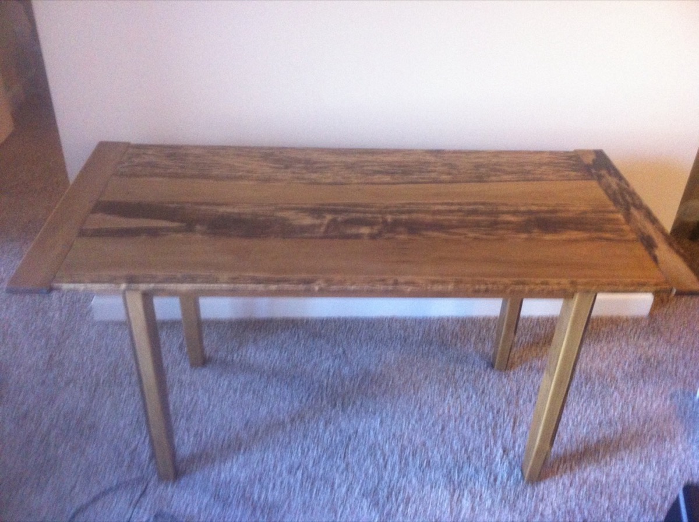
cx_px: 350
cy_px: 261
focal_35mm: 35
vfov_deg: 40.6
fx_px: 706
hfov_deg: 52.7
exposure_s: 1/15
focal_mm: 3.85
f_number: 2.8
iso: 320
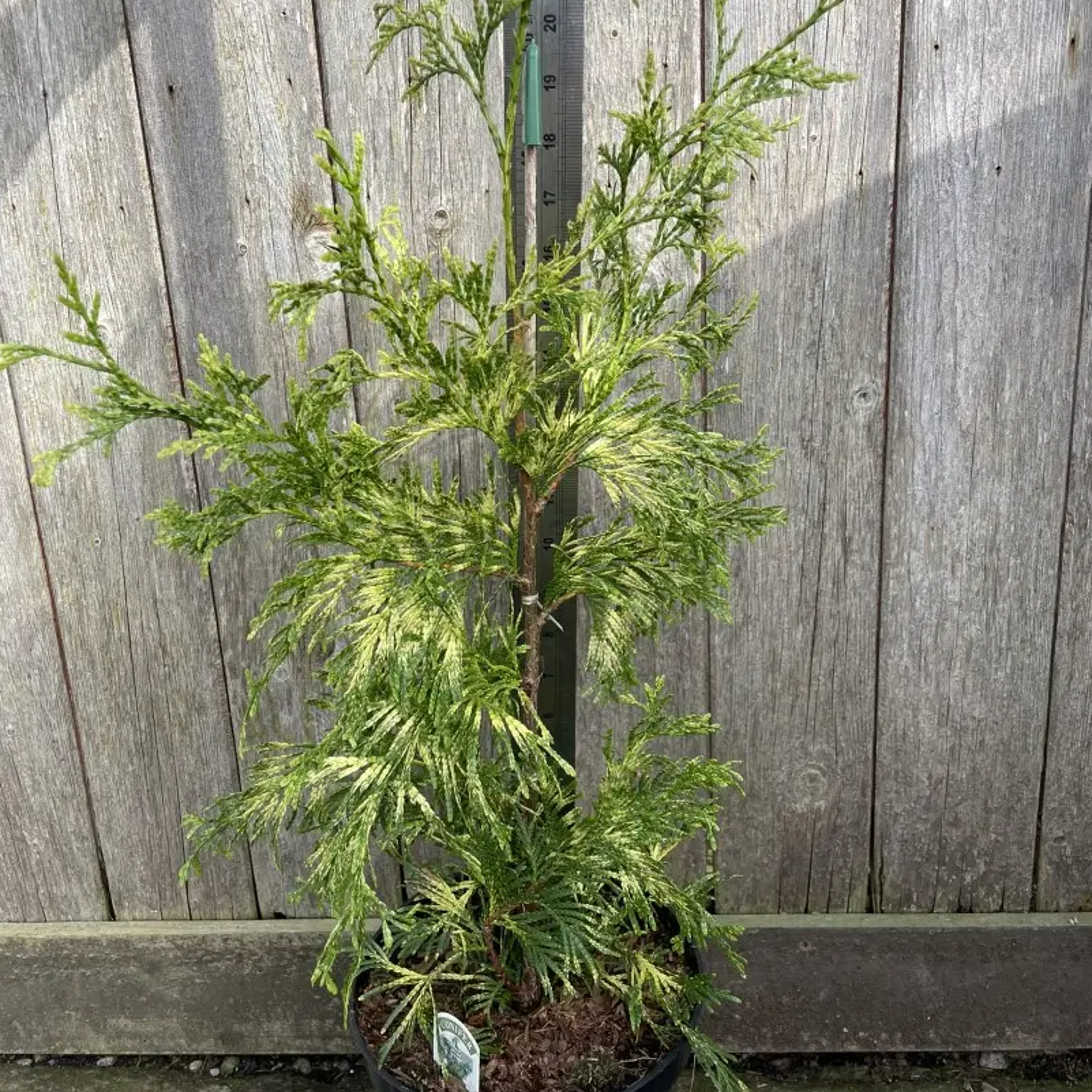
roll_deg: +4.1
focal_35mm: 31
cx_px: 544
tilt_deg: -15.7
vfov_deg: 52.3
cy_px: 457
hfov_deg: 52.5
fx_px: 1106
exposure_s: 1/842
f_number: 1.6
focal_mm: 4.2
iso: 32
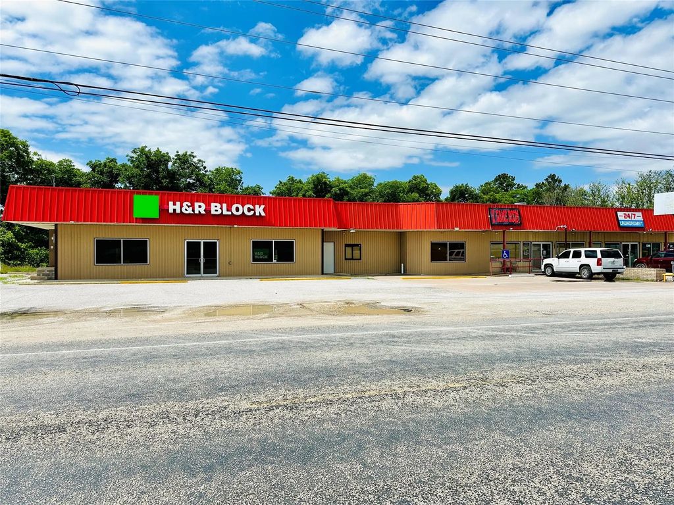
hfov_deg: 71.6
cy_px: 252
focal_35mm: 24
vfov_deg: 56.8
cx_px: 337
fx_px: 467
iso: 80
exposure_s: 1/7576
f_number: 1.78
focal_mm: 6.86
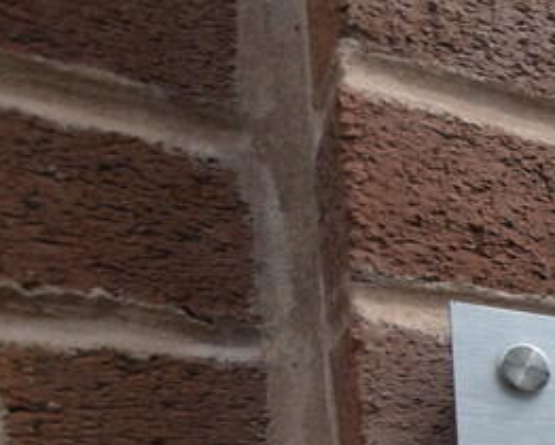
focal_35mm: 55
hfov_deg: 19.9
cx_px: 1080
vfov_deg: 22.5
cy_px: 673
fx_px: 904
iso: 100
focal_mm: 10
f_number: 7.1
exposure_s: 1/200
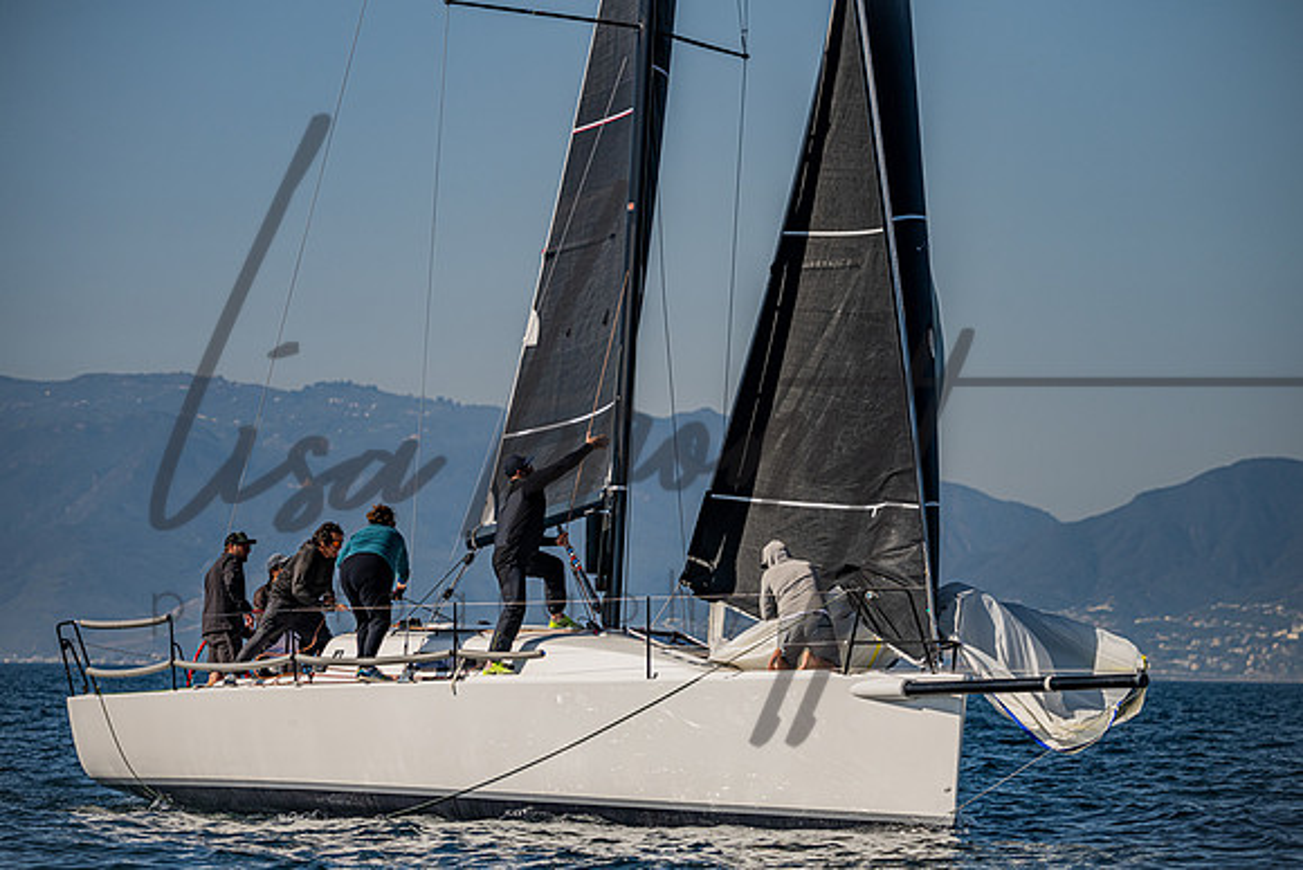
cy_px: 435
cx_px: 635
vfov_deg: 7.7
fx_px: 6430
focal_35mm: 178
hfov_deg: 11.6
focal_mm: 170
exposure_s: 1/6400
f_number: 4.8
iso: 400
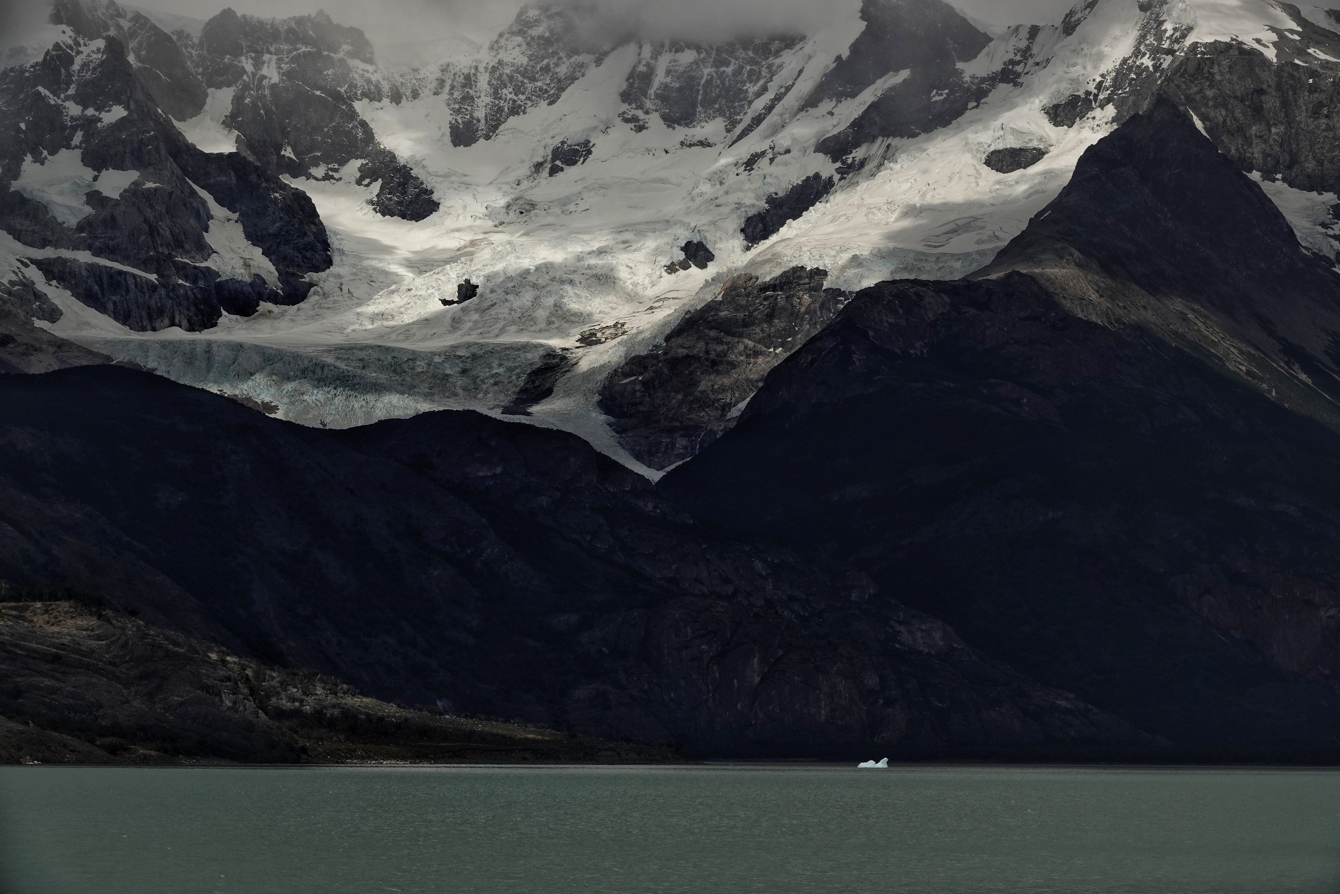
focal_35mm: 139
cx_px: 670
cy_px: 447
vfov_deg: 9.9
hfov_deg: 14.8
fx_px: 5173
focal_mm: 51.14
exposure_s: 1/1000
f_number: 7.1
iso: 64
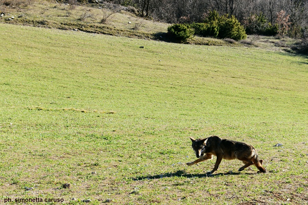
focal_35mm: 70
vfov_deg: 19.4
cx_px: 154
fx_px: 599
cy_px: 102
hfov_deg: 28.8
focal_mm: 70
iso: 800
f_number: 10
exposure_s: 1/500
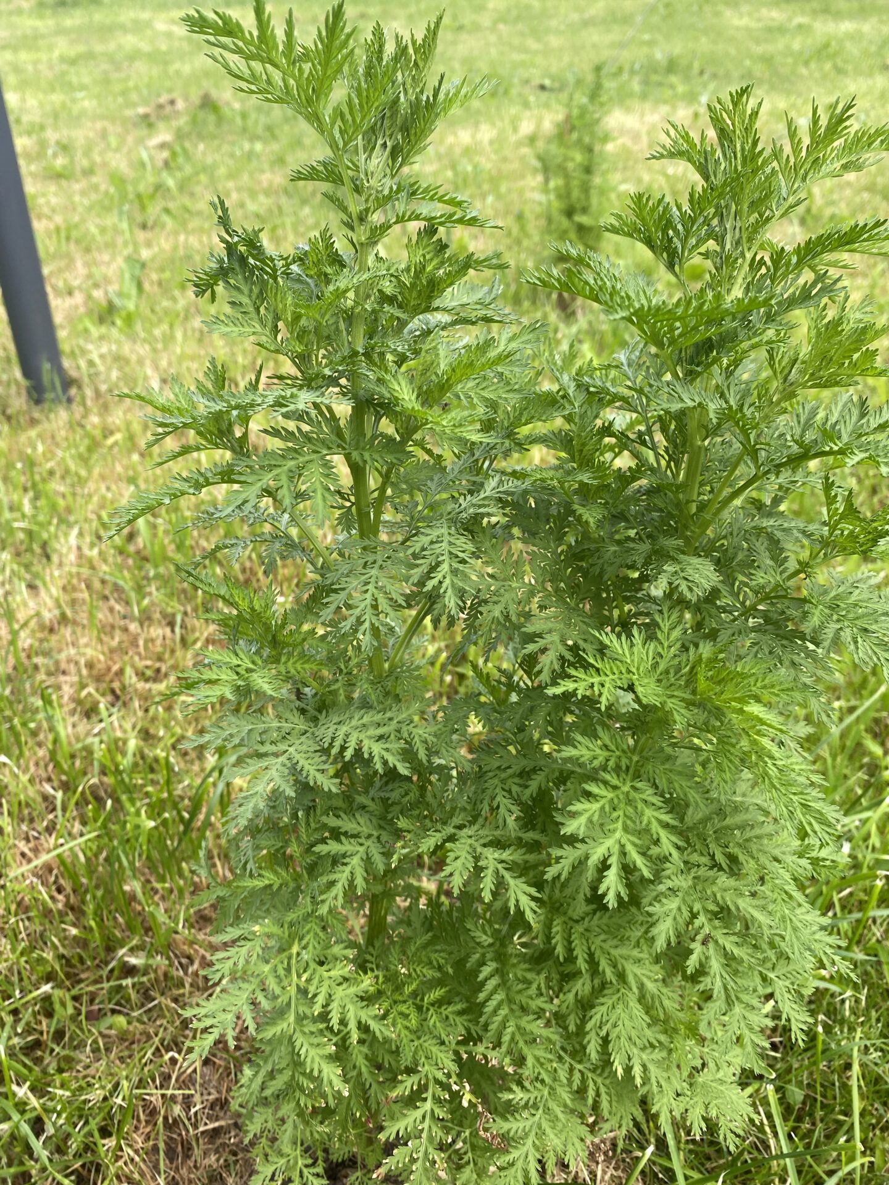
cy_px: 592
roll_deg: +2.2
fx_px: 890
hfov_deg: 53.1
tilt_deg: -27.1
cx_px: 444
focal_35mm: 26
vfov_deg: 67.3
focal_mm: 4.25
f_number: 1.8
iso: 32
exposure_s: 1/272
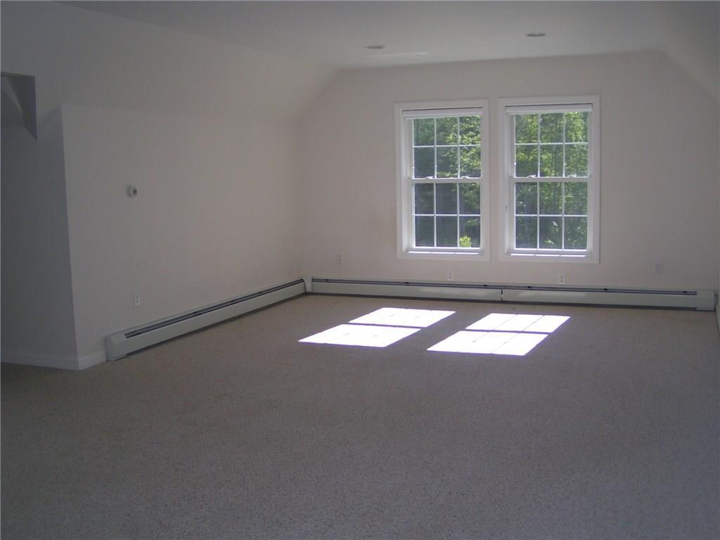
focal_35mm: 38
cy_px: 270
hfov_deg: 49.0
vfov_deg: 37.7
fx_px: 790
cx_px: 360
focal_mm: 5.8
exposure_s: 1/160
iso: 50
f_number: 2.8
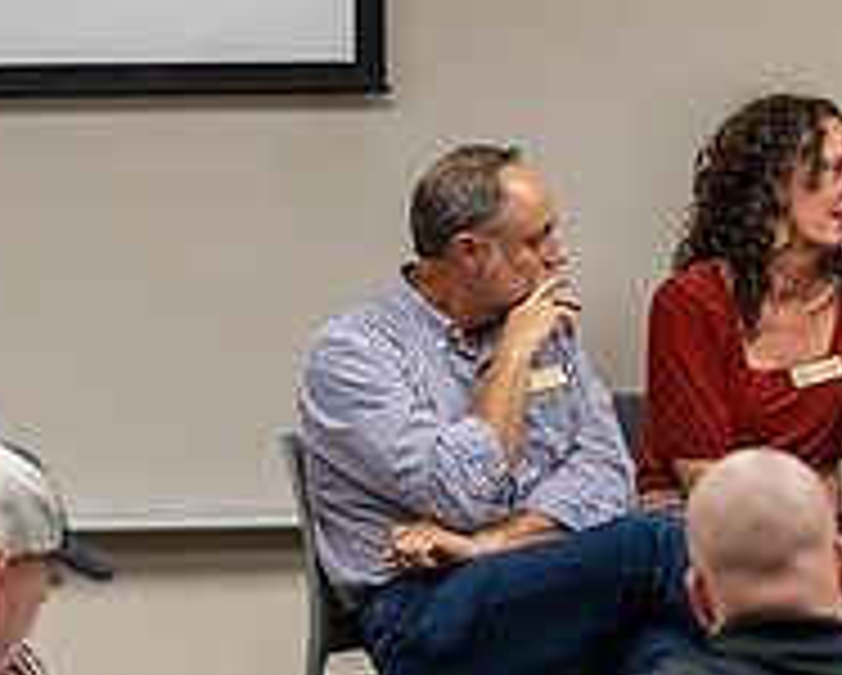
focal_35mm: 320
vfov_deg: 4.8
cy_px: 682
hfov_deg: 6.0
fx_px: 7983
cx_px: 878
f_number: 3.2
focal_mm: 110
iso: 2000
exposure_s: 1/200
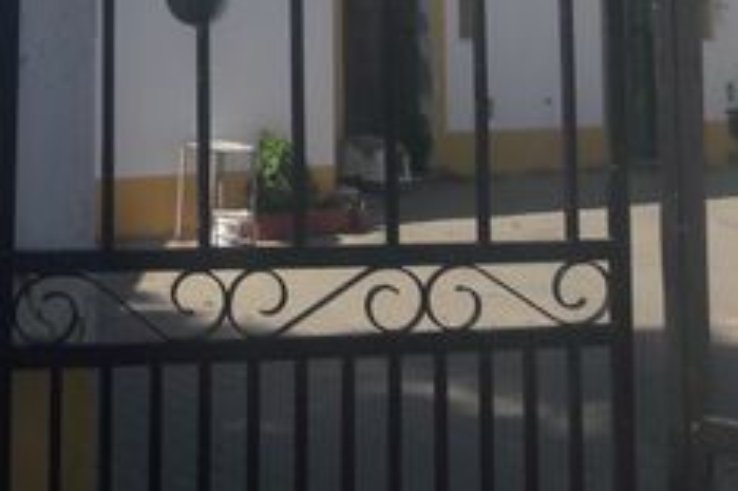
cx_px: 32
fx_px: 1536
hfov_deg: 25.9
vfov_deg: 16.7
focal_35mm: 75
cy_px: -212
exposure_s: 1/1502
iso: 40
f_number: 1.9
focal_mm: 3.7
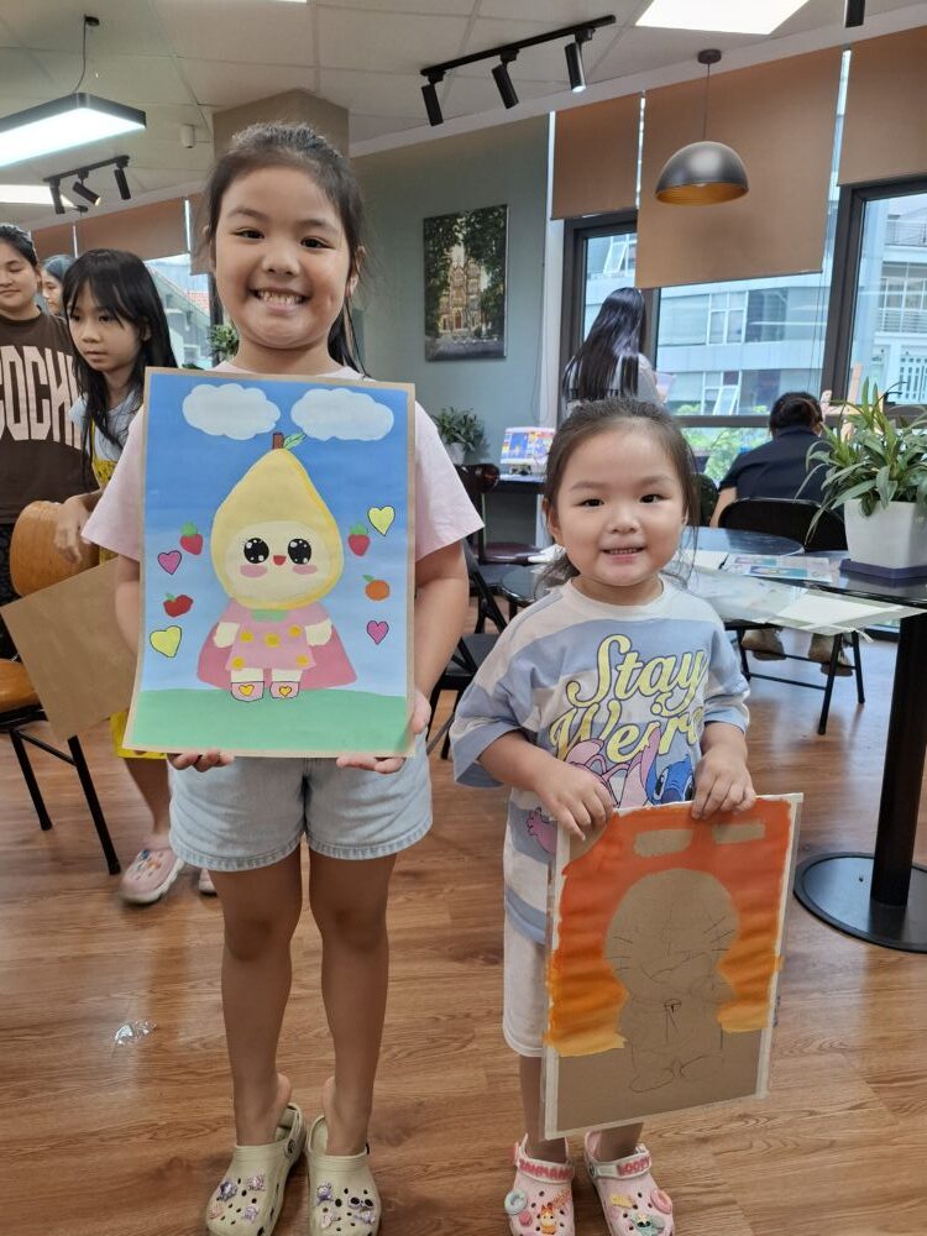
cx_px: 464
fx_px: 821
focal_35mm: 23
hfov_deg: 58.9
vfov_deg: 73.9
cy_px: 618
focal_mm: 5.54
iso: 100
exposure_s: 1/100
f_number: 1.8
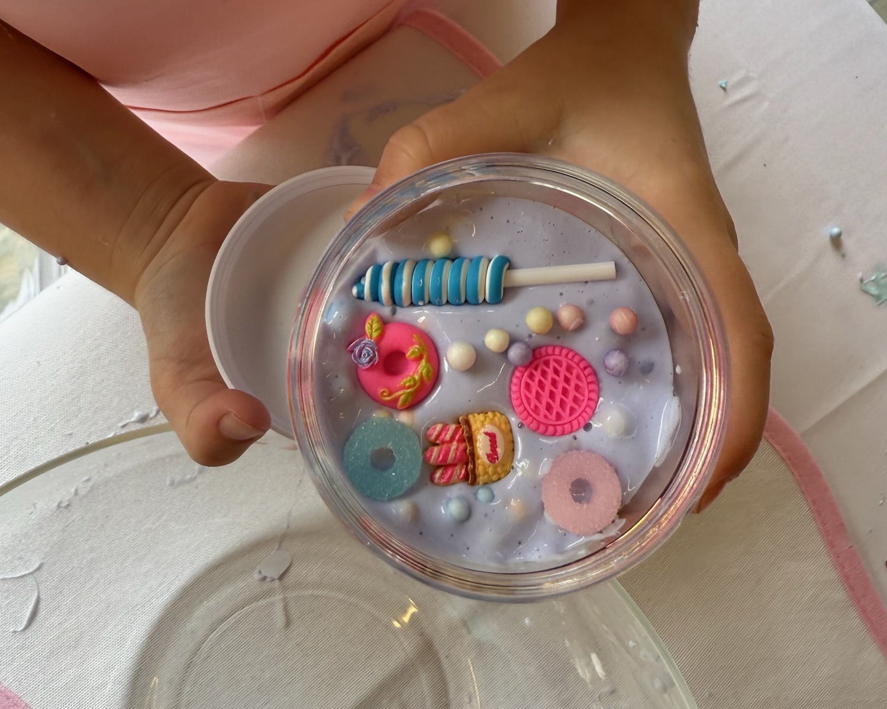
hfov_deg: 55.7
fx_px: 840
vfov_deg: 45.6
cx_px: 440
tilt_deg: -83.1
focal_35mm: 32
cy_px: 285
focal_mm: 2.22
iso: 40
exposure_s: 1/142
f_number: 2.2
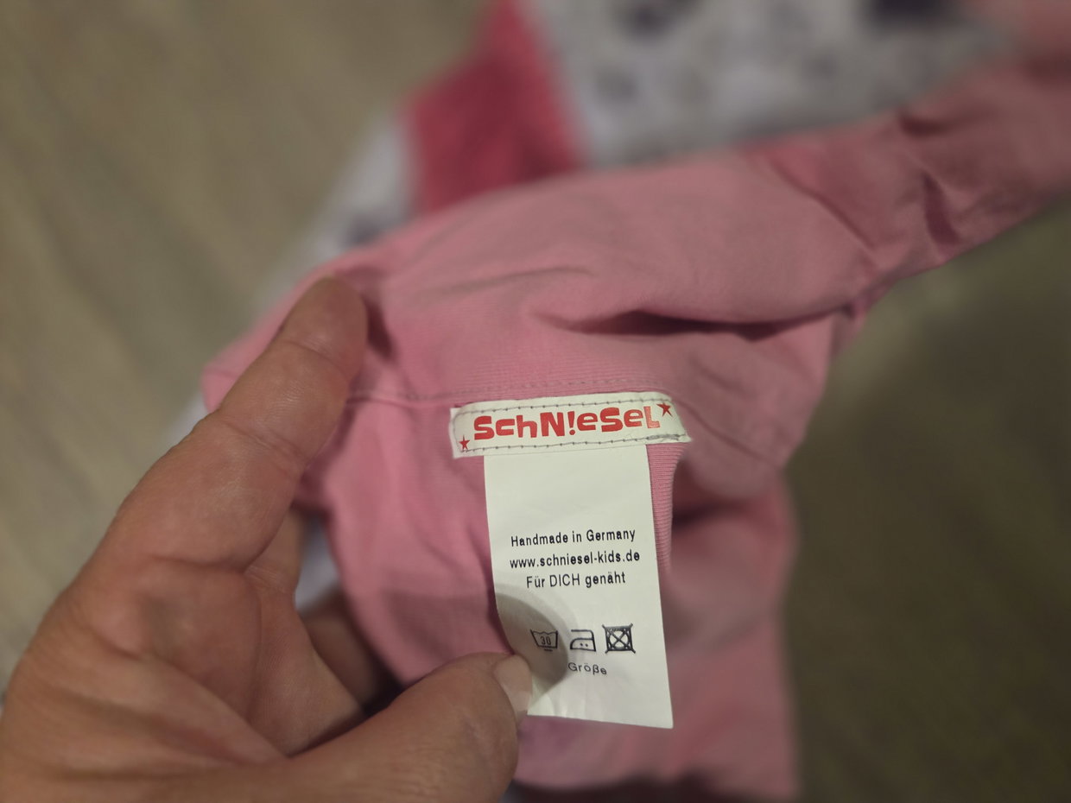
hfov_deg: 73.9
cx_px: 536
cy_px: 402
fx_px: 712
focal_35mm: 23
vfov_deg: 58.9
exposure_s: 1/100
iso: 1250
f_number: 1.8
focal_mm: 5.4
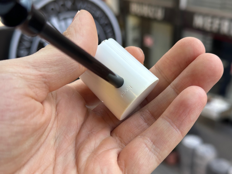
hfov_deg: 39.7
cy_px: 87
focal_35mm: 48
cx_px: 116
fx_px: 322
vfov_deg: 30.3
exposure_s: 1/452
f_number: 1.78
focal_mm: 6.86
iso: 64
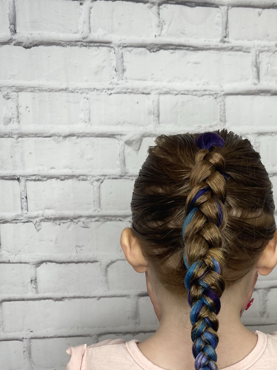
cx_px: 195
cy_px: 294
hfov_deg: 29.4
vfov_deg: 37.6
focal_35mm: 49
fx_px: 523
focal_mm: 5.1
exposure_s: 1/335
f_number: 1.6
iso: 32
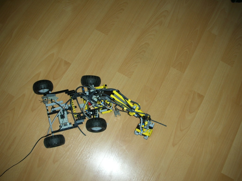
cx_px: 121
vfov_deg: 40.7
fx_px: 245
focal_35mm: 35
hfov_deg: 52.6
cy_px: 90
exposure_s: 1/60.1
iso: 50
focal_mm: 5.8
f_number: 3
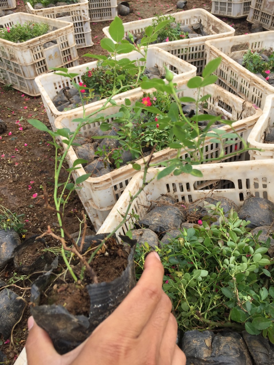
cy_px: 182
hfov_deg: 48.2
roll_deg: +4.9
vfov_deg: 61.7
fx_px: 306
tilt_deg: -41.5
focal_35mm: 29
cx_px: 137
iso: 32
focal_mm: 4.15
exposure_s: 1/1163
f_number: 2.2
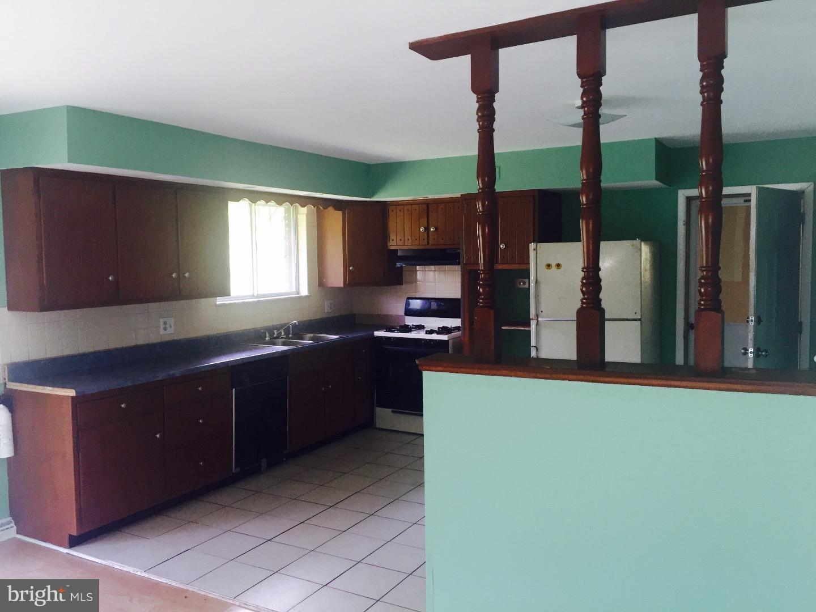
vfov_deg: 48.2
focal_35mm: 29
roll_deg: +1.2
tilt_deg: -3.4
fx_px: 684
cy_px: 306
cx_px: 408
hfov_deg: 61.7
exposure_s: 1/30
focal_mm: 4.15
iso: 64
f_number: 2.2
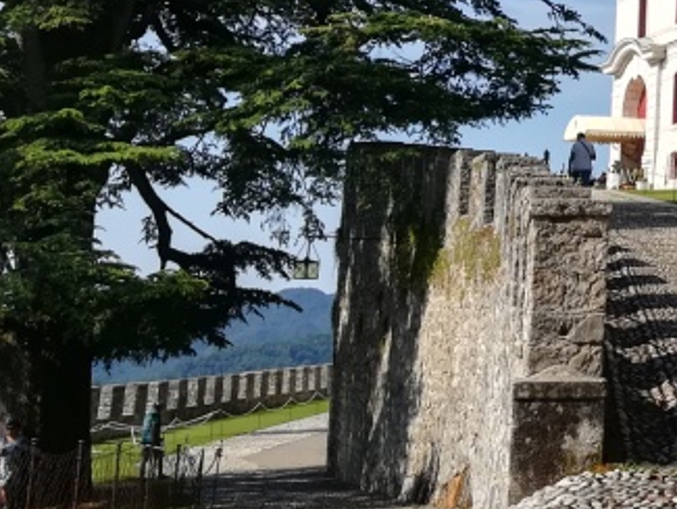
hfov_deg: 20.9
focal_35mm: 82
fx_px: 1604
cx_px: 960
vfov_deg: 17.5
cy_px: -25
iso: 50
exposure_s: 1/1255
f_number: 2.2
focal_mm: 3.83
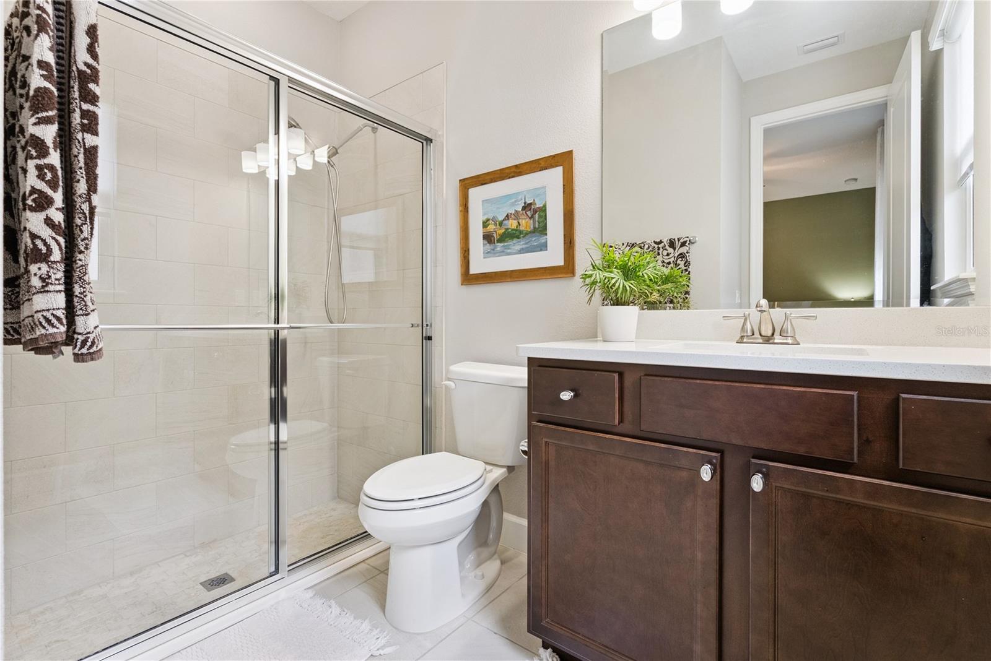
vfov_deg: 73.8
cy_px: 330
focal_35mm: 16
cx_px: 496
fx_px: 441
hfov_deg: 96.7
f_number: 9
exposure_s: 1/50
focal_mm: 16
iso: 1250
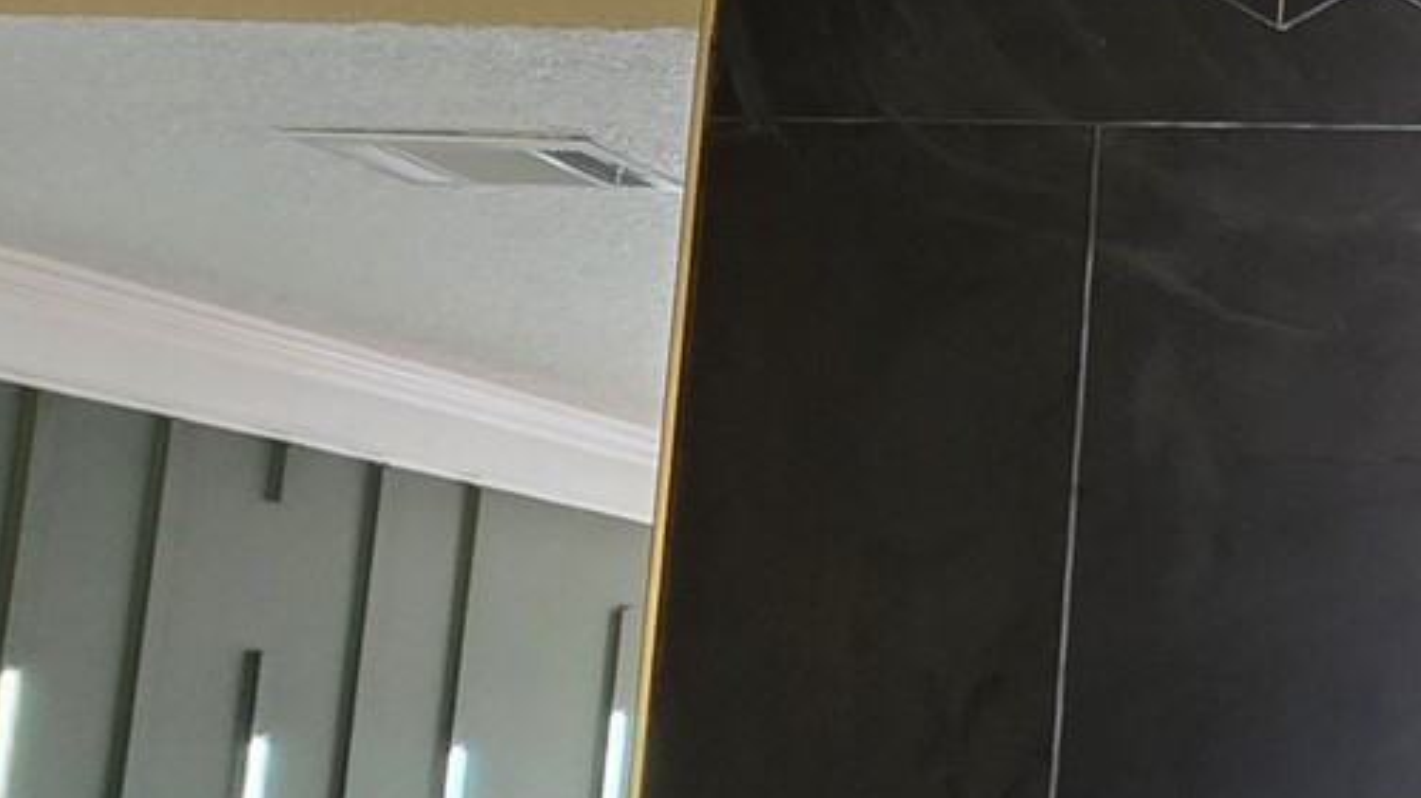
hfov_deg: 27.0
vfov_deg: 20.7
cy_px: 511
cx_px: 2060
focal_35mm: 58
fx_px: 2185
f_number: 1.9
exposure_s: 1/120
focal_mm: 2.2
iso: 200
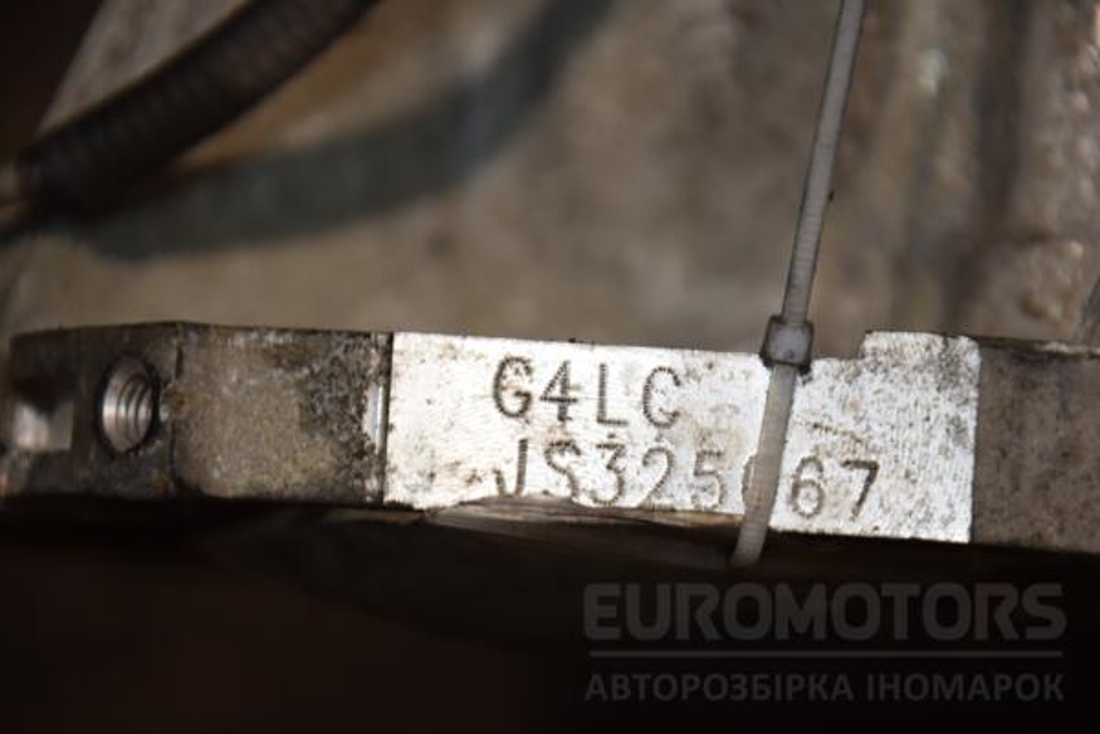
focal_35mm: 158
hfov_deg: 13.0
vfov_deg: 8.7
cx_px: 550
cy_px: 367
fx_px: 4812
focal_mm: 105
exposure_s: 1/80
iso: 800
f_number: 5.6
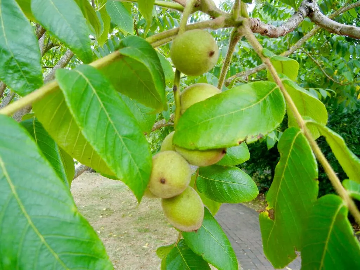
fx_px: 312
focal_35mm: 30
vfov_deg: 46.8
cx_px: 180
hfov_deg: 60.0
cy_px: 135
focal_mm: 5.4
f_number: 3.5
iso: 160
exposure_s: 1/71.7
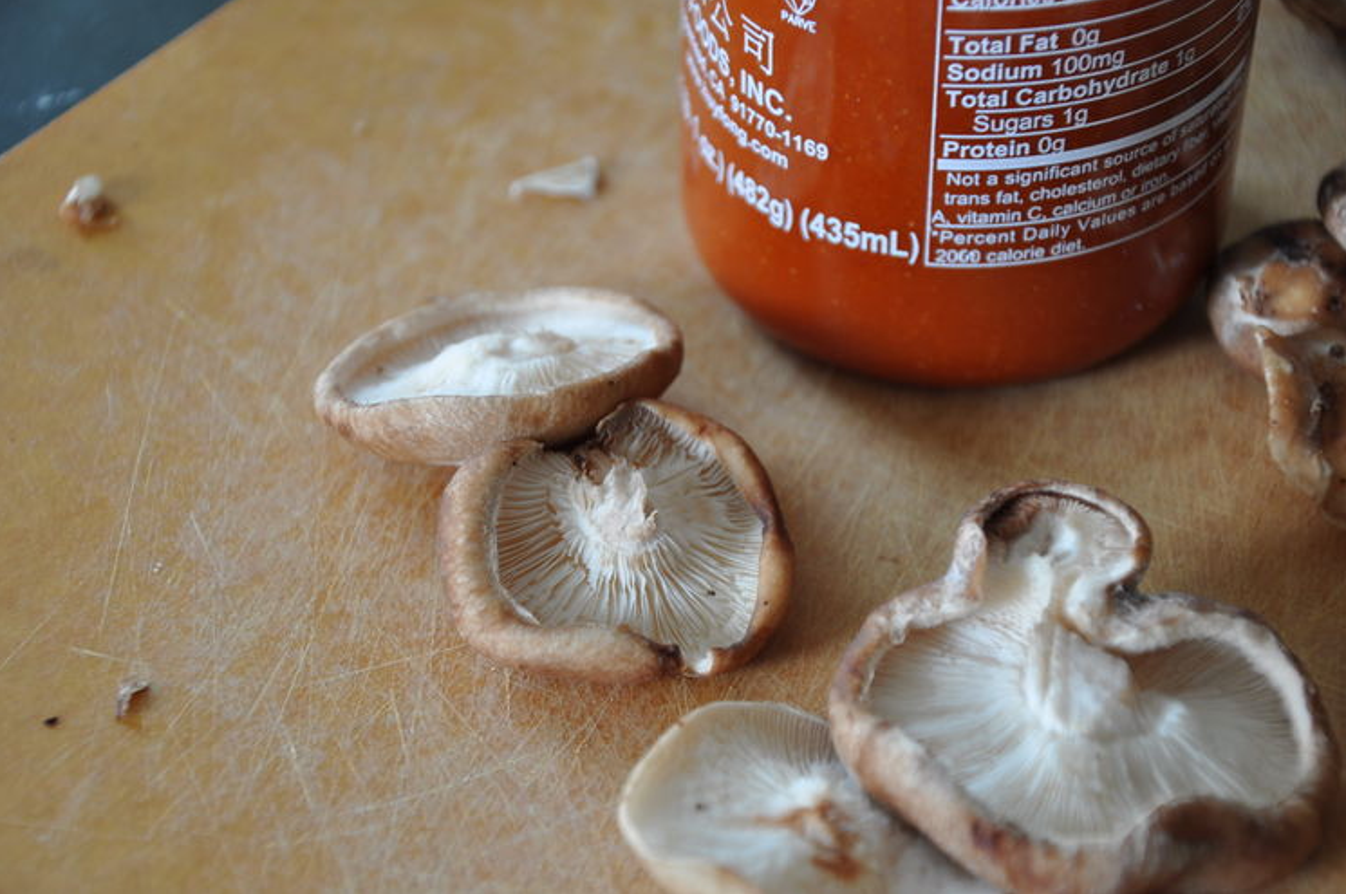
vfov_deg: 13.7
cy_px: 444
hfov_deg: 20.4
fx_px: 3735
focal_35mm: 100
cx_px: 673
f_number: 5.3
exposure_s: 1/15
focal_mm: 66
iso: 200
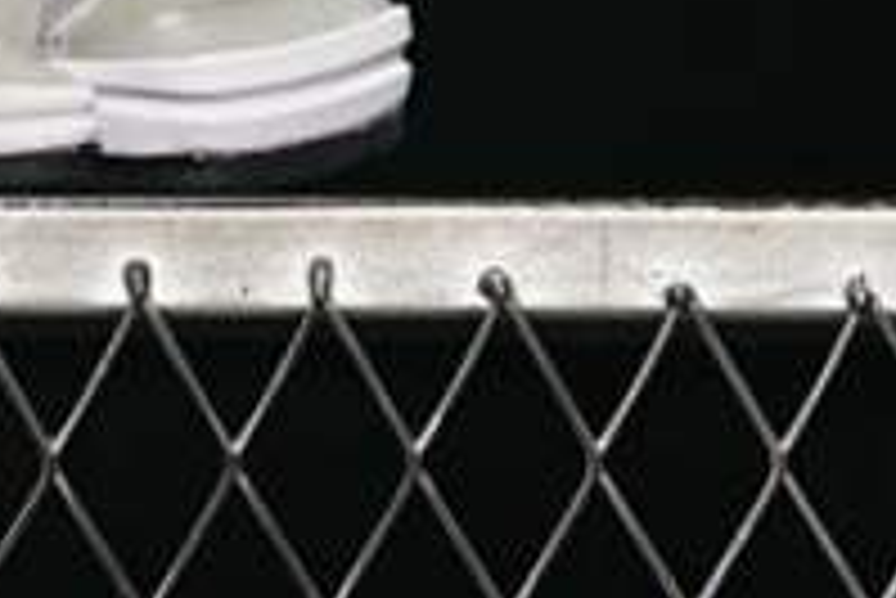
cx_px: -590
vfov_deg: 4.9
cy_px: -490
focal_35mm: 275
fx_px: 6849
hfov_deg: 7.3
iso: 160
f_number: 6.3
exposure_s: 1/60
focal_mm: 50
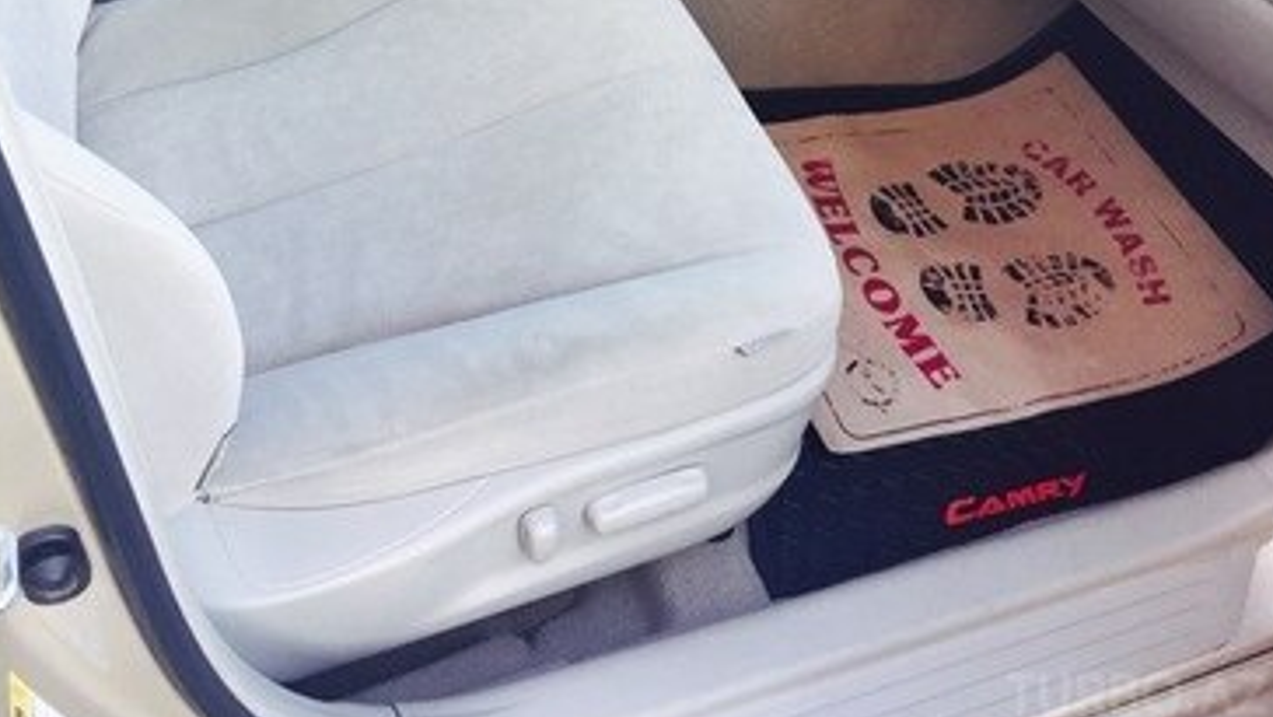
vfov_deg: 25.3
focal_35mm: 43
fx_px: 1452
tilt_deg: -30.1
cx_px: 636
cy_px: -112
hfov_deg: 47.3
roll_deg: -6.1
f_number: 2.2
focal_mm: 4.15
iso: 40
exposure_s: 1/100
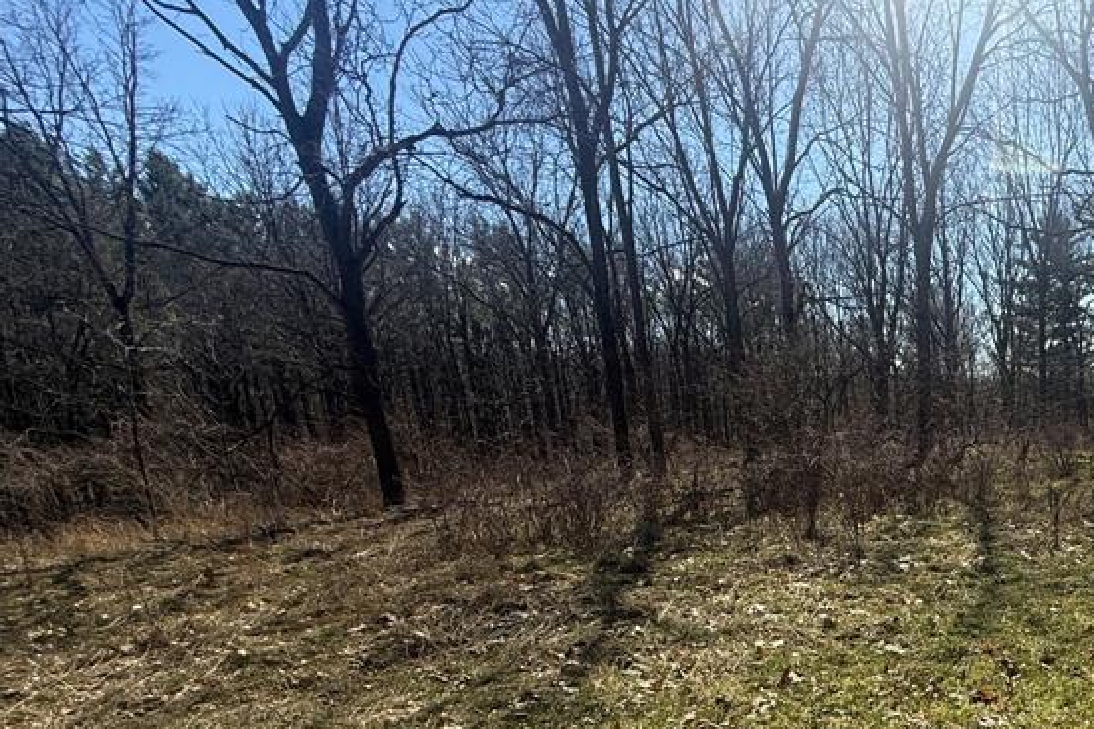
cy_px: 584
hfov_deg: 56.6
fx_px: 820
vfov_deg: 45.5
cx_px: 1013
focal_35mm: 27
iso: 50
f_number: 2.2
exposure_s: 1/1464
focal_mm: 2.22
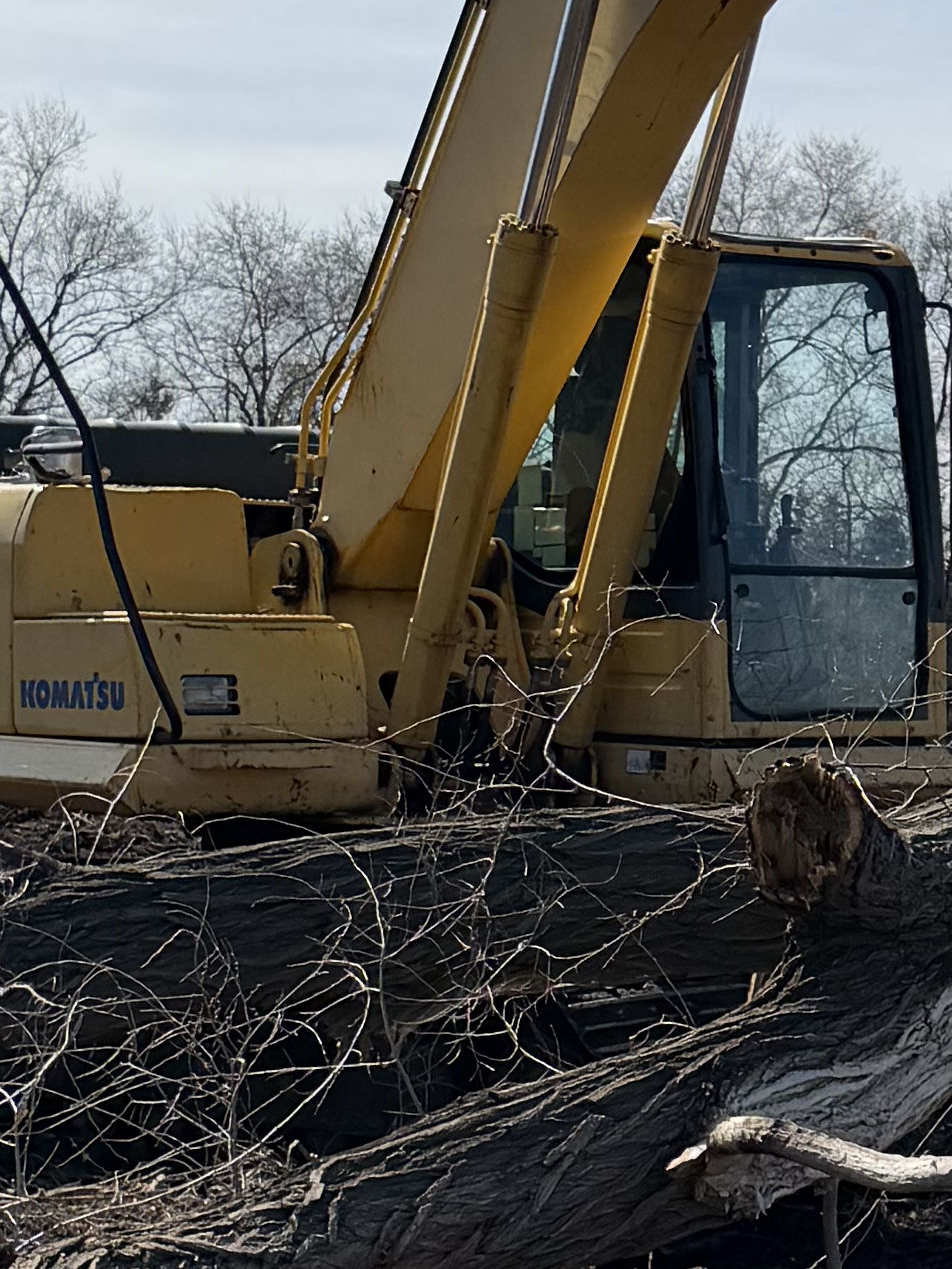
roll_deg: -1.3
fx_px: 3960
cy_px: 761
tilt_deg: -1.1
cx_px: 726
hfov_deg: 13.7
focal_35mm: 108
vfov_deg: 18.2
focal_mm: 6.76
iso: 80
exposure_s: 1/9091
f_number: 1.78
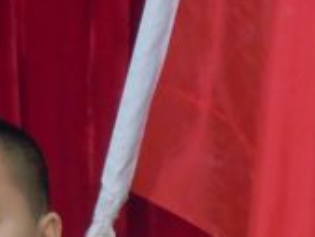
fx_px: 7048
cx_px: 22
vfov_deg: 1.9
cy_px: 309
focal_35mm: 774
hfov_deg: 2.6
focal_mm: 47.2
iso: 800
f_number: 5.1
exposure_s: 1/15
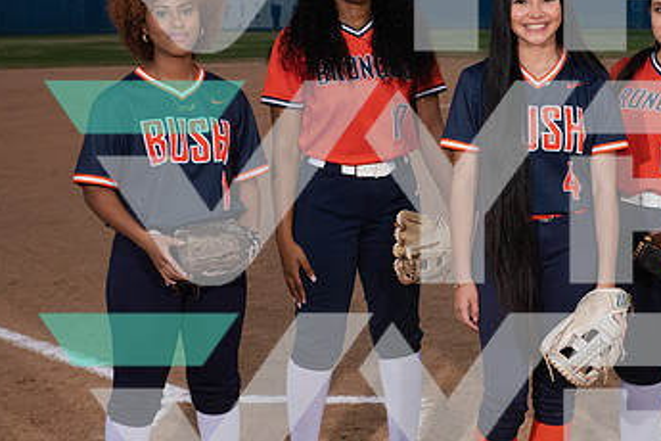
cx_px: 533
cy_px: 183
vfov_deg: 16.3
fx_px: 1542
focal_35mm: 84
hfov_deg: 23.8
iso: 500
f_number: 6.3
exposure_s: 1/320
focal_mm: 50
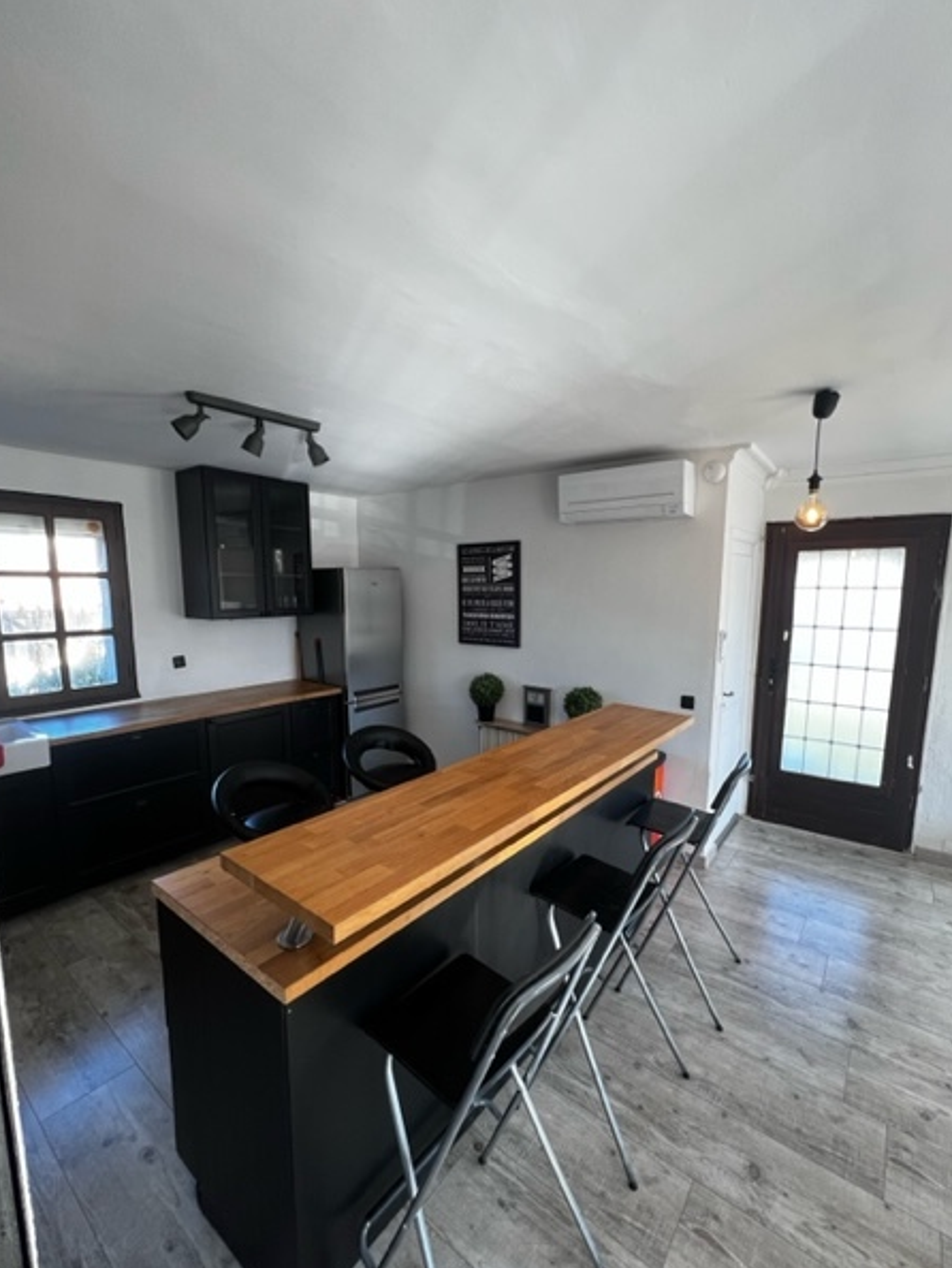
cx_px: 485
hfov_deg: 85.7
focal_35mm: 14
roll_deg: -0.2
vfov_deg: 102.0
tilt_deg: -8.3
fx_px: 513
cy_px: 664
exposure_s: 1/100
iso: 80
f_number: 1.8
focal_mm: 1.57
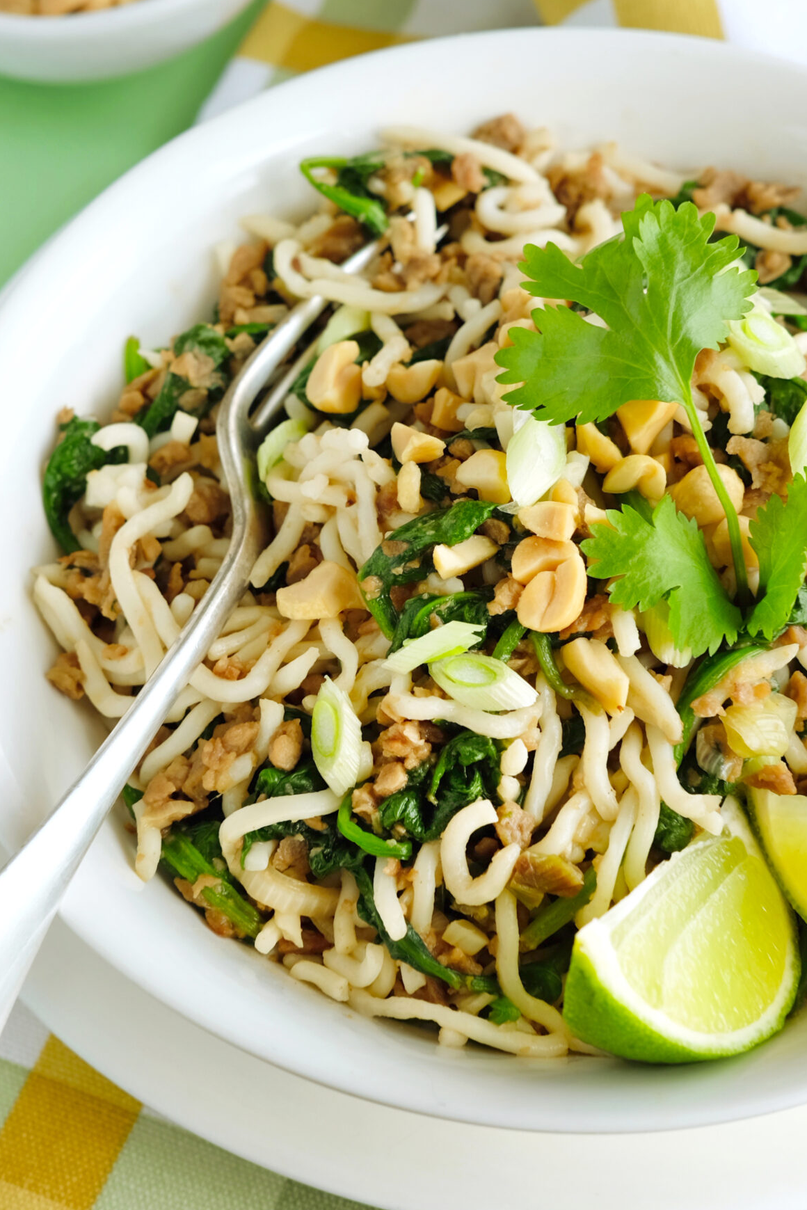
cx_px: 391
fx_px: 2622
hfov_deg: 17.5
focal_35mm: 78
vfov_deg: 26.0
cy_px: 513
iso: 200
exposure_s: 1/75
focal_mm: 35
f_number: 5.6
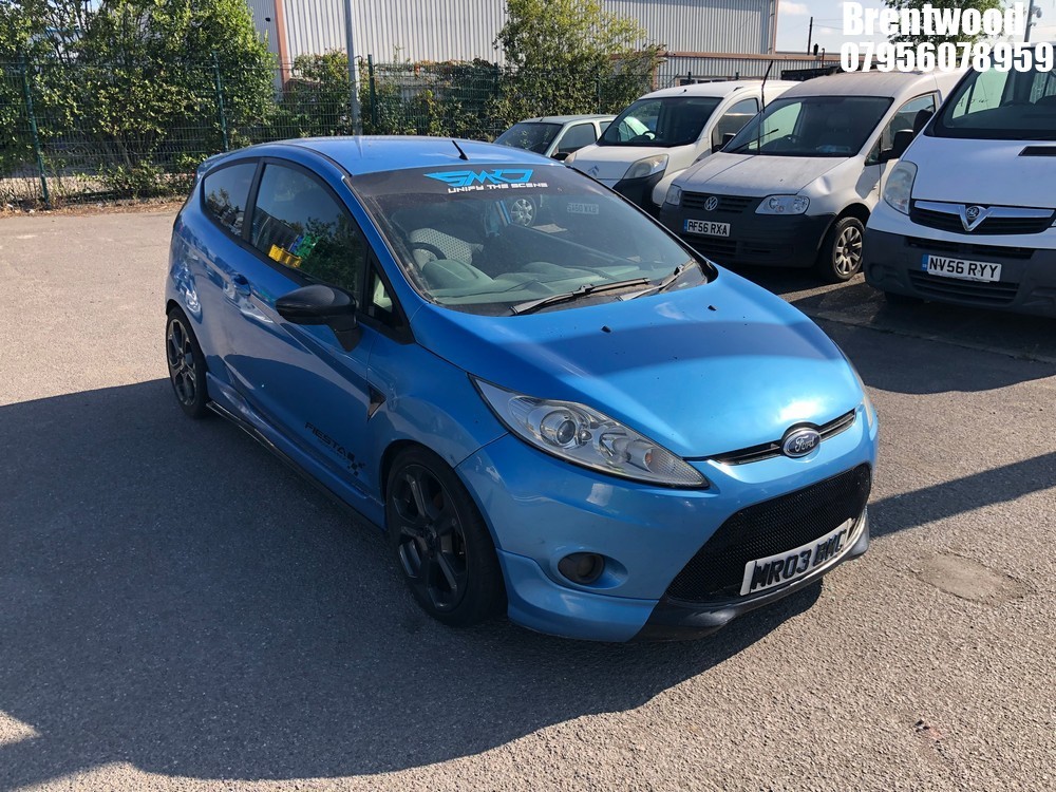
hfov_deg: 63.4
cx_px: 528
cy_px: 396
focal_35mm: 28
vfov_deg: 49.7
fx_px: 854
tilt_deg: -19.0
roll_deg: +1.3
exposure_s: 1/857
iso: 20
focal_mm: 4
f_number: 1.8
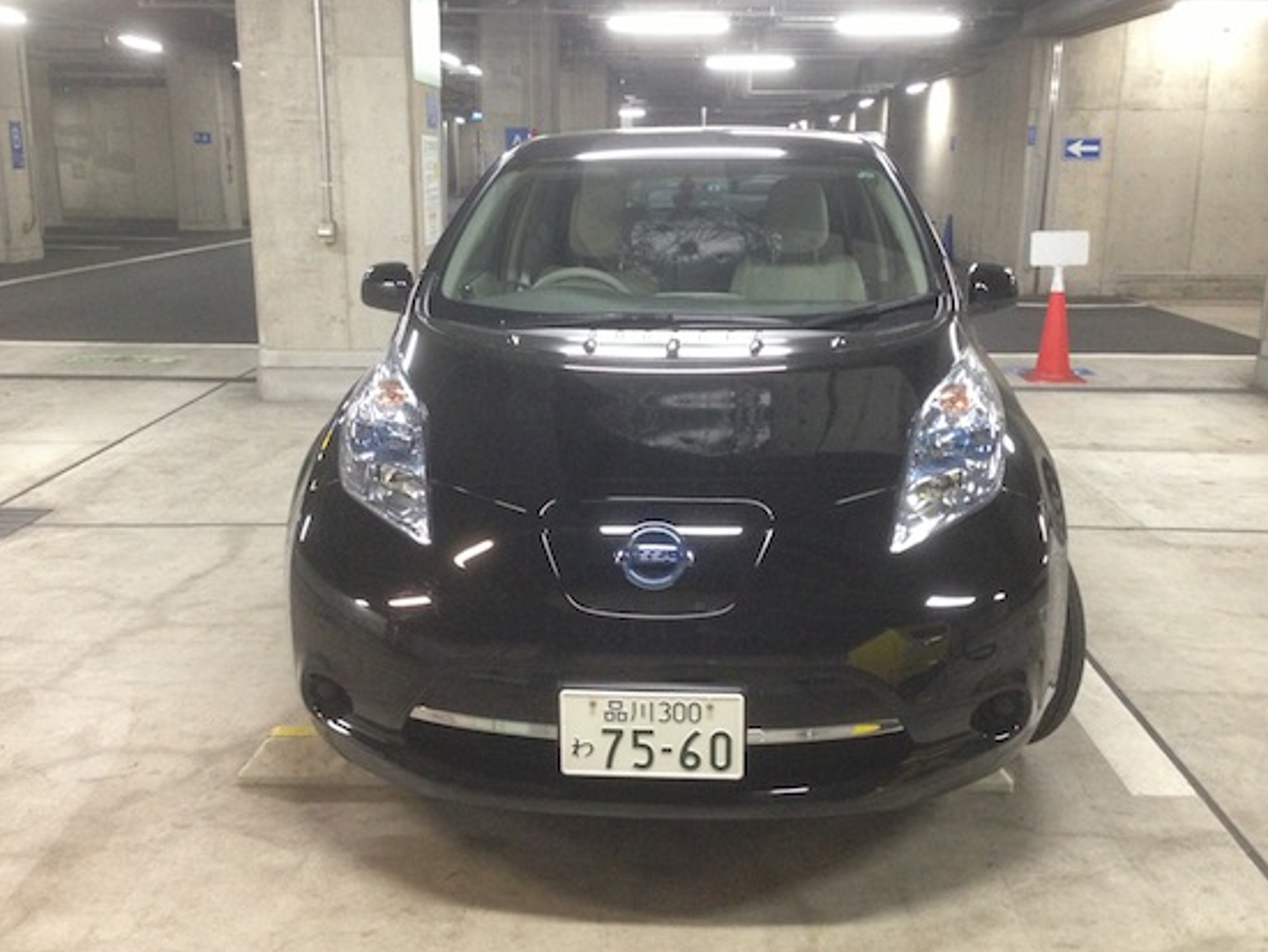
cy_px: 449
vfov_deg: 39.7
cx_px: 646
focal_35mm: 36
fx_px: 1319
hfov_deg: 51.3
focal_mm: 4.13
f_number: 2.4
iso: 320
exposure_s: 1/20
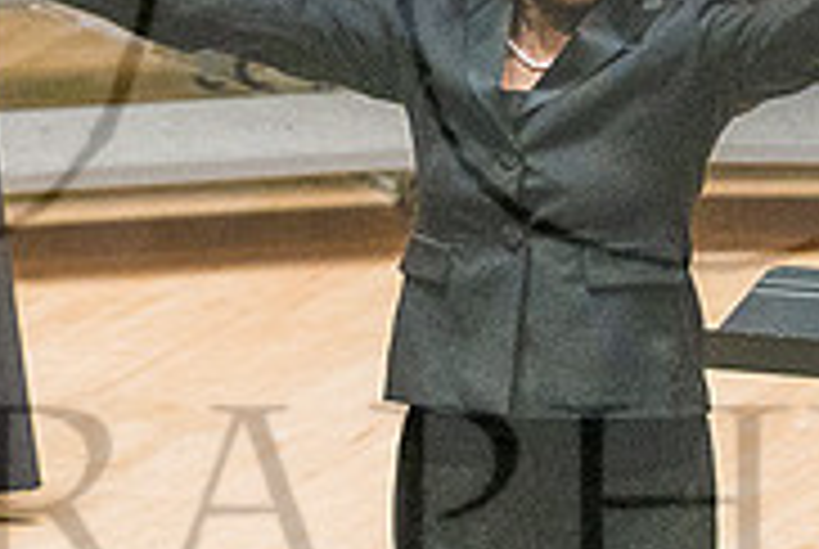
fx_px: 11963
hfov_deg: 3.9
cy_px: -38
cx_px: -234
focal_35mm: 525
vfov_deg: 2.6
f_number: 3.2
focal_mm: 110
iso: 6400
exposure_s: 1/2000
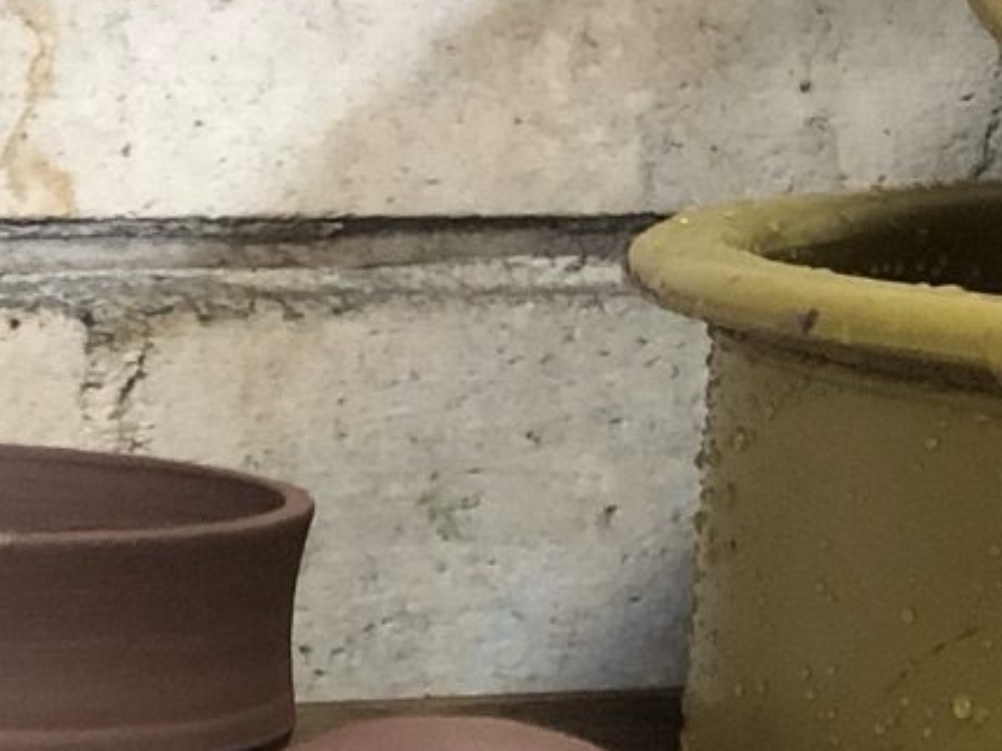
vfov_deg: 12.4
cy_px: 800
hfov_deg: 13.8
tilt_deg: -10.1
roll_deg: +1.1
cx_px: -1094
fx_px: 3415
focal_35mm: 118
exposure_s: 1/15
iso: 80
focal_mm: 4
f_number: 1.8
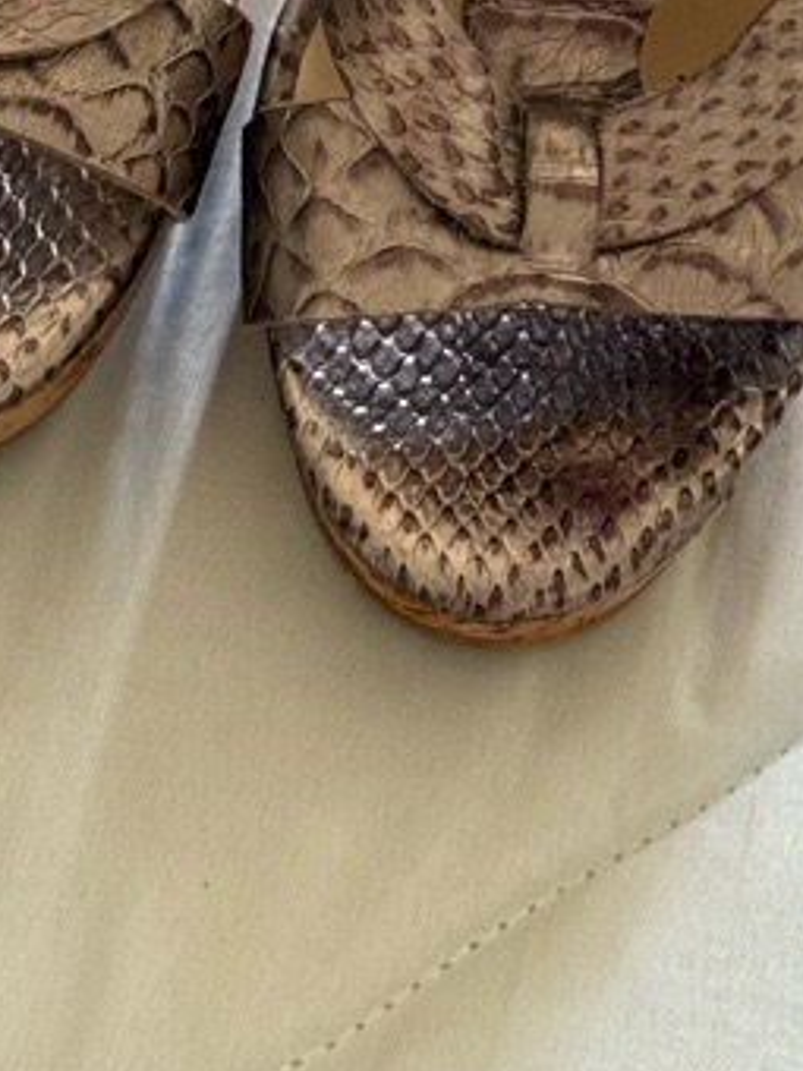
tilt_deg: -54.0
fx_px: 4361
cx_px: 353
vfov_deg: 13.3
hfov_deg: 10.5
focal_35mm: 141
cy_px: -495
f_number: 1.78
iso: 250
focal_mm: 6.76
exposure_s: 1/43
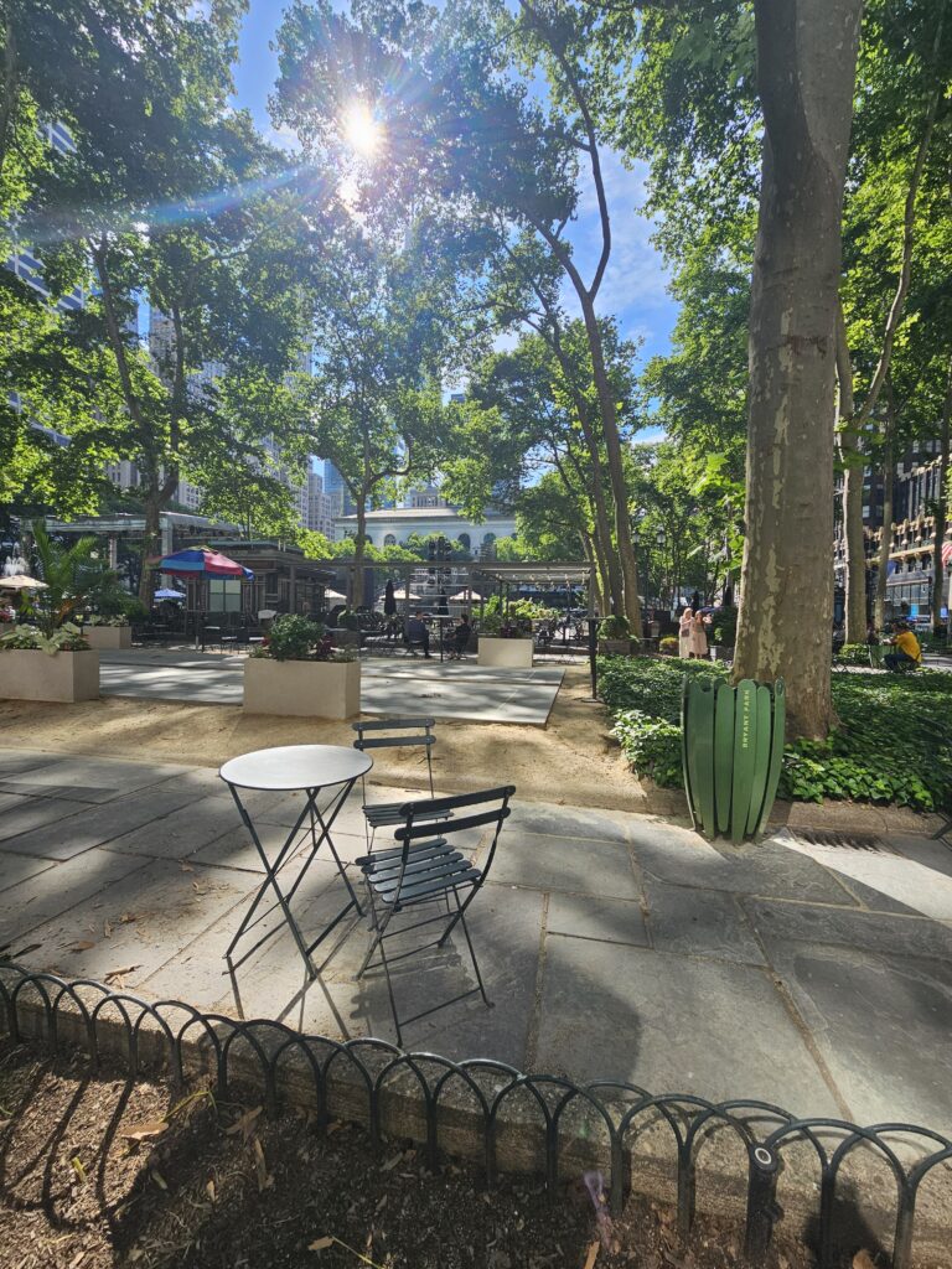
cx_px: 476
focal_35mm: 13
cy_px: 634
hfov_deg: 89.9
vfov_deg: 106.2
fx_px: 477
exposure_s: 1/1245
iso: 50
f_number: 2.2
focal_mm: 2.2
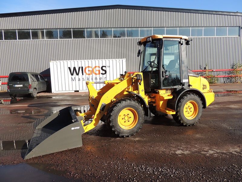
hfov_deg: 71.6
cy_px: 91
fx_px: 168
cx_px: 121
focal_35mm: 24
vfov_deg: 56.8
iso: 100
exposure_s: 1/1000
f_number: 3
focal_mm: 4.3
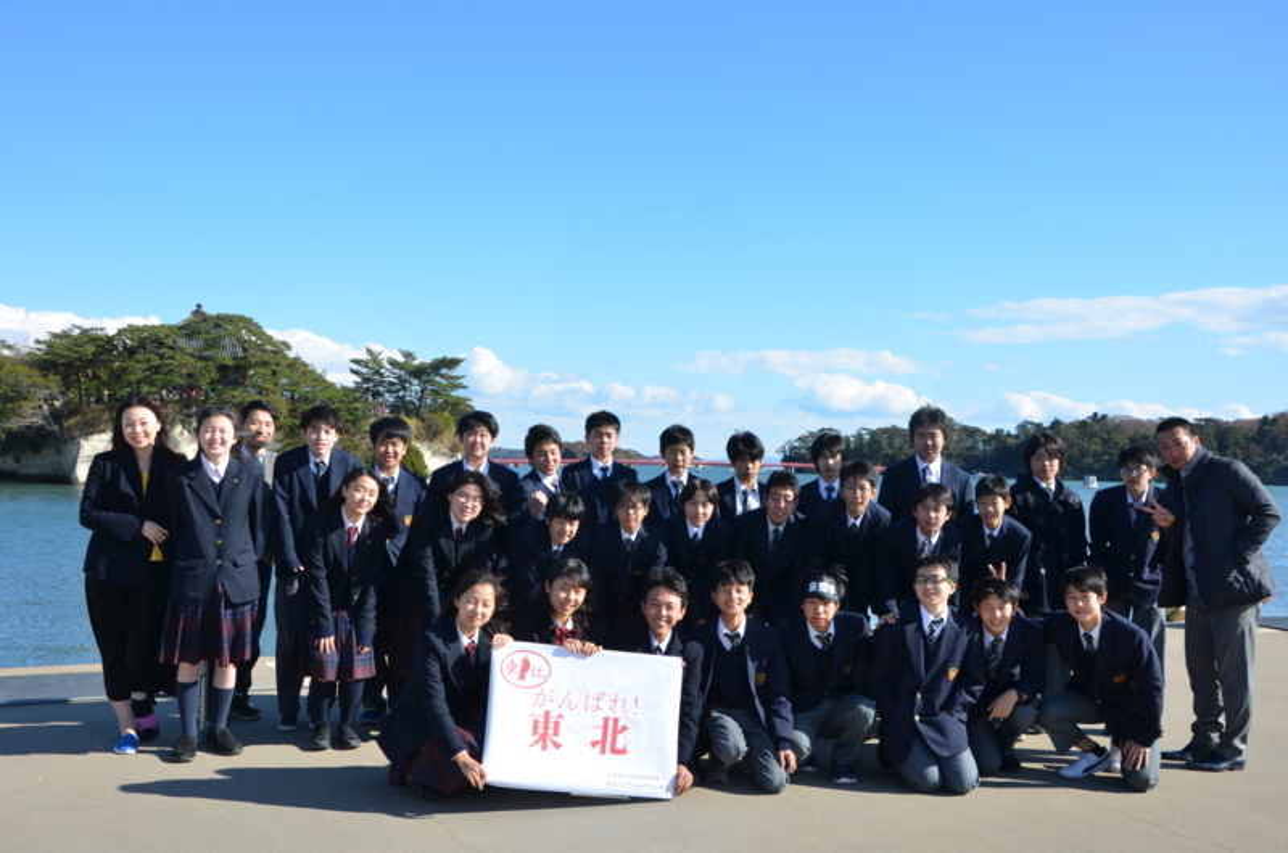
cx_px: 644
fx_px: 1285
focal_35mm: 36
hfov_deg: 53.2
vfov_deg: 36.7
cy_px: 426
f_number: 8
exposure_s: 1/250
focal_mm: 24
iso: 125
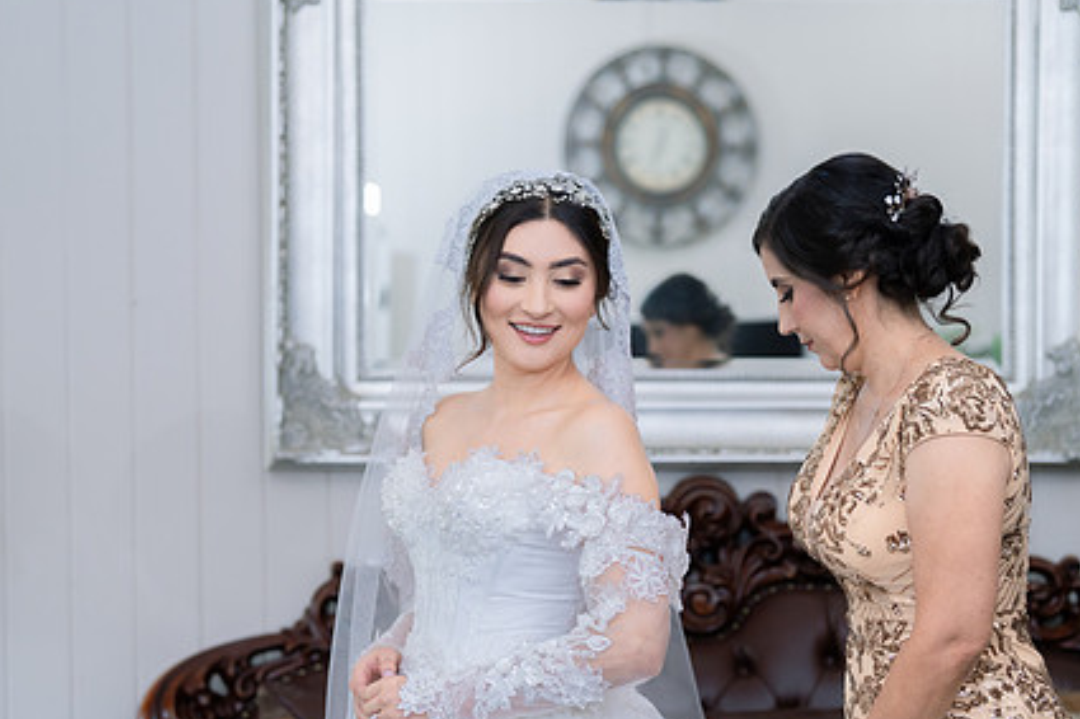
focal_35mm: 71
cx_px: 590
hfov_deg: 28.5
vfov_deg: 19.1
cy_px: 436
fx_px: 2129
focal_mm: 50
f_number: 2
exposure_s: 1/200
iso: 640
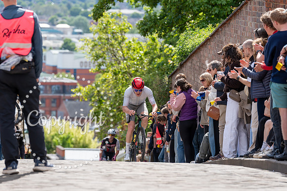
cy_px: 96
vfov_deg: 6.9
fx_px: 1595
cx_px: 144
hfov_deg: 10.3
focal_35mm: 200
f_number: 5
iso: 400
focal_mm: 200
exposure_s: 1/1000
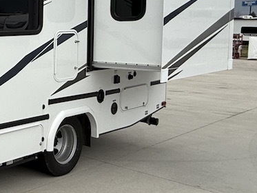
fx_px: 401
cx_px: -116
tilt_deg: -3.6
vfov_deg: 26.8
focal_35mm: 54
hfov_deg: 26.8
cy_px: 59
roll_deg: -1.3
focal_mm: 2.22
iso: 50
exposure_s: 1/1017
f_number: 2.2
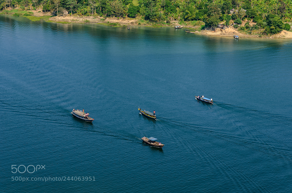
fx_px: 631
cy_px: 96
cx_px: 146
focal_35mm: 78
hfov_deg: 26.0
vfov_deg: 17.4
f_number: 11
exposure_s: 1/160
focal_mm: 52
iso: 100
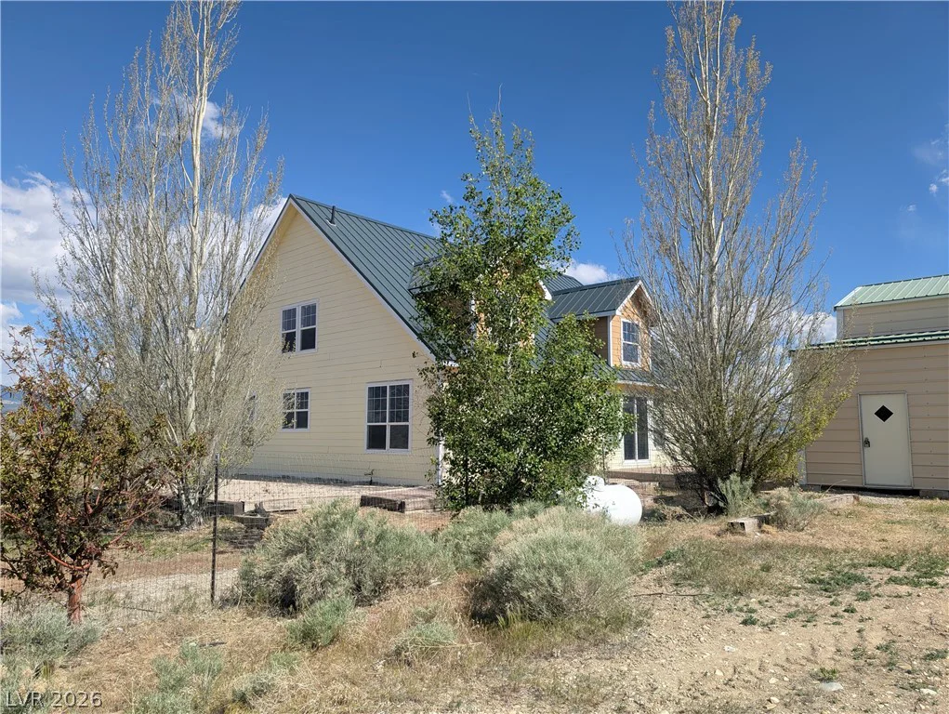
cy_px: 357
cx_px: 474
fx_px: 659
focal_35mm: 24
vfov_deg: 56.9
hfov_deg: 71.5
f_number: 1.68
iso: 19
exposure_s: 1/1346
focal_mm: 6.9
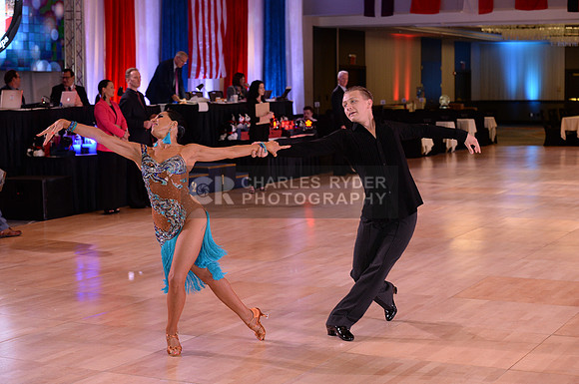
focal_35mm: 75
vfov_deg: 18.1
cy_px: 192
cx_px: 290
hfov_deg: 27.0
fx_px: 1205
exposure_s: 1/250
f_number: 4.5
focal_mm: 75
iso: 1600
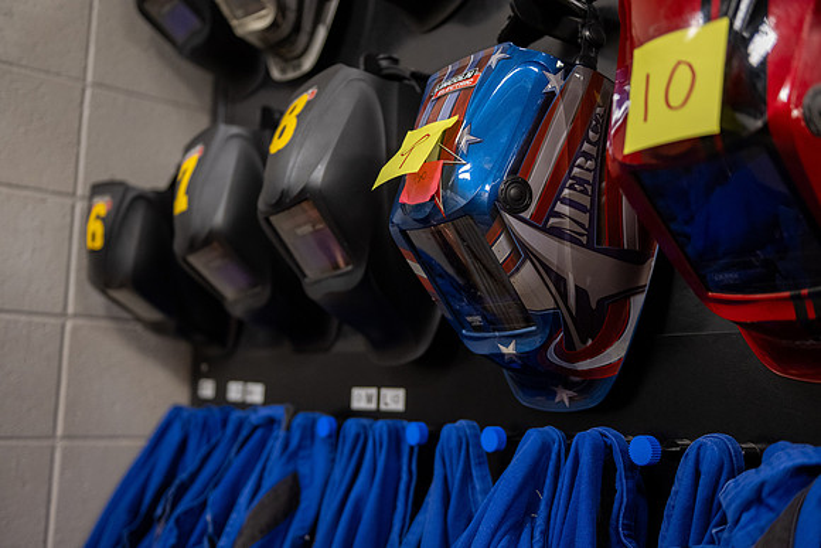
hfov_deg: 50.7
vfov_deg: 35.1
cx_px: 410
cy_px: 274
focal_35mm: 38
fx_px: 867
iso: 2500
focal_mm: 38
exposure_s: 1/320
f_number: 2.8
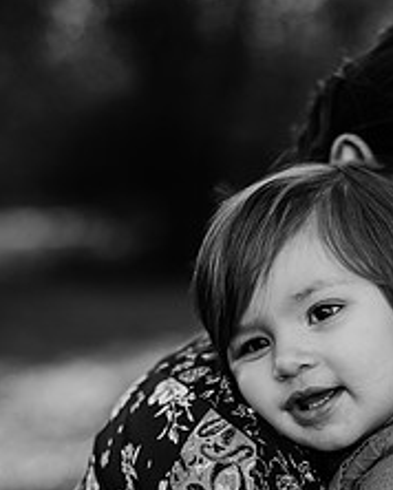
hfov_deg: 16.1
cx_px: 291
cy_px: 433
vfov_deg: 19.8
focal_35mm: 95
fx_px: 1379
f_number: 2
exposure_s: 1/1000
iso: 160
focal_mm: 50
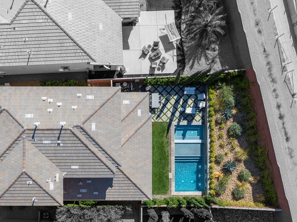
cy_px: 147
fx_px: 283
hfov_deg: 54.2
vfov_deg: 42.3
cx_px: 98
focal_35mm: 33
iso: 100
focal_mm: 12.29
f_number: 2.8
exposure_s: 1/320
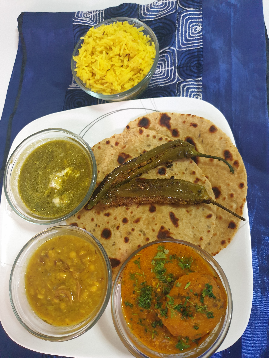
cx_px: 134
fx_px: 269
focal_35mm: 26
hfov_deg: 53.1
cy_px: 179
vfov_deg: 67.3
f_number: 1.5
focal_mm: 4.3
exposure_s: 1/25
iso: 320
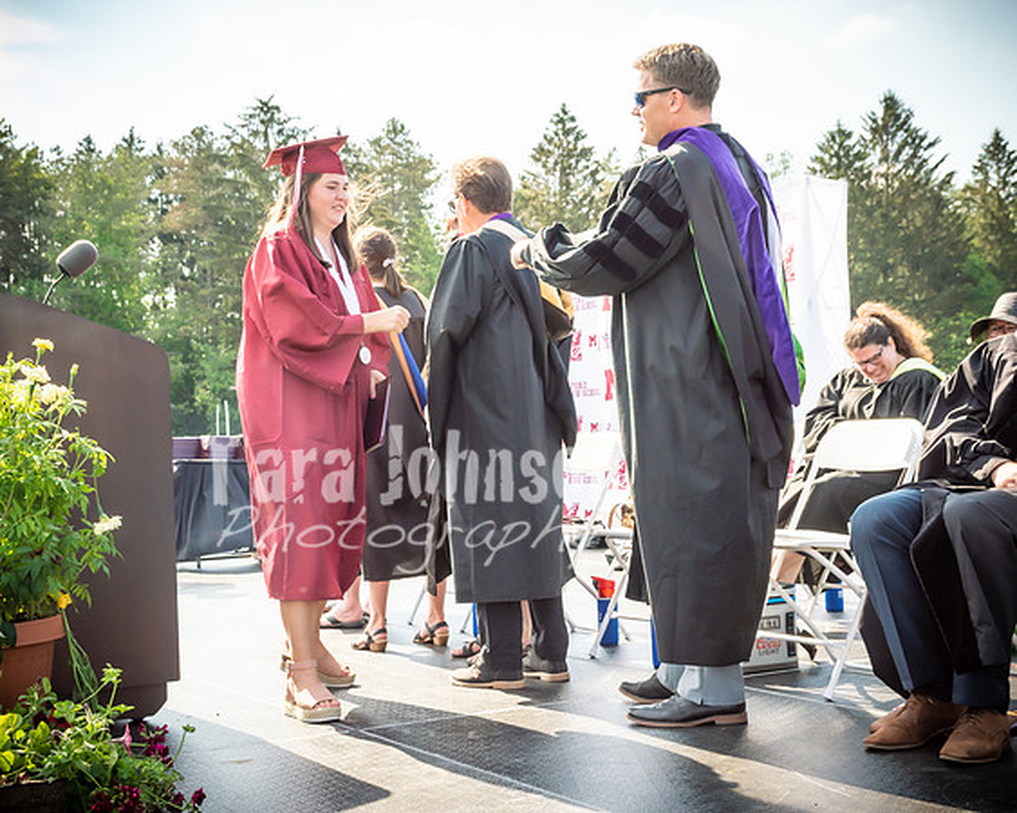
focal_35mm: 54
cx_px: 508
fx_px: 1629
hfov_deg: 34.7
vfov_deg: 28.0
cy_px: 406
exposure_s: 1/500
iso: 200
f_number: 7.1
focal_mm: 32
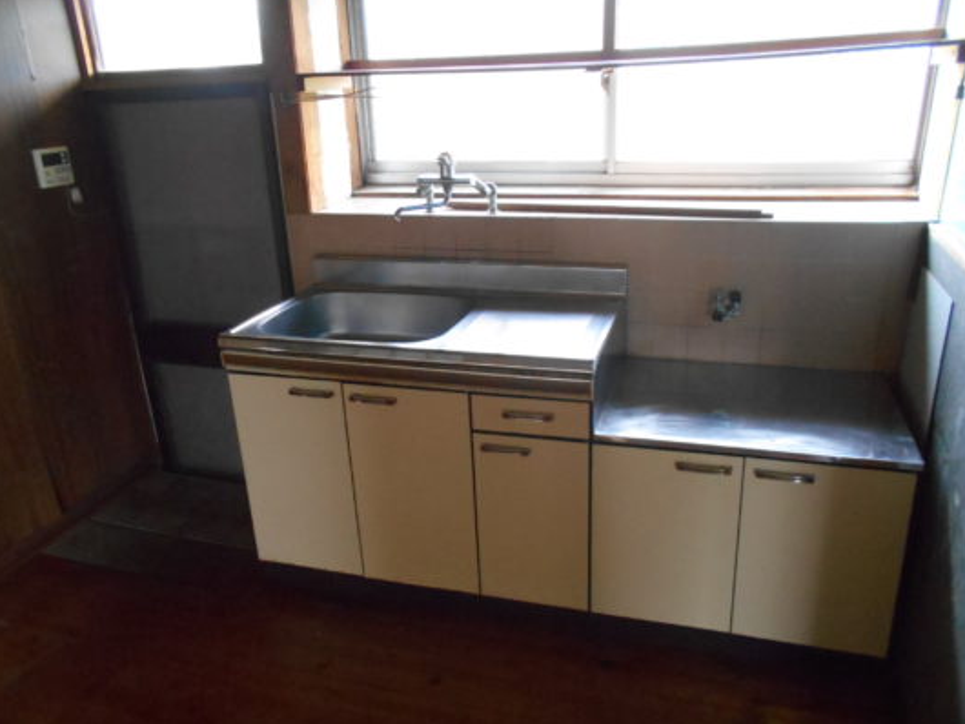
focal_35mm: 27
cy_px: 367
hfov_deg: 65.3
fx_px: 753
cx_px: 490
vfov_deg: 51.4
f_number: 3.2
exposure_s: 1/100
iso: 800
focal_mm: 4.6
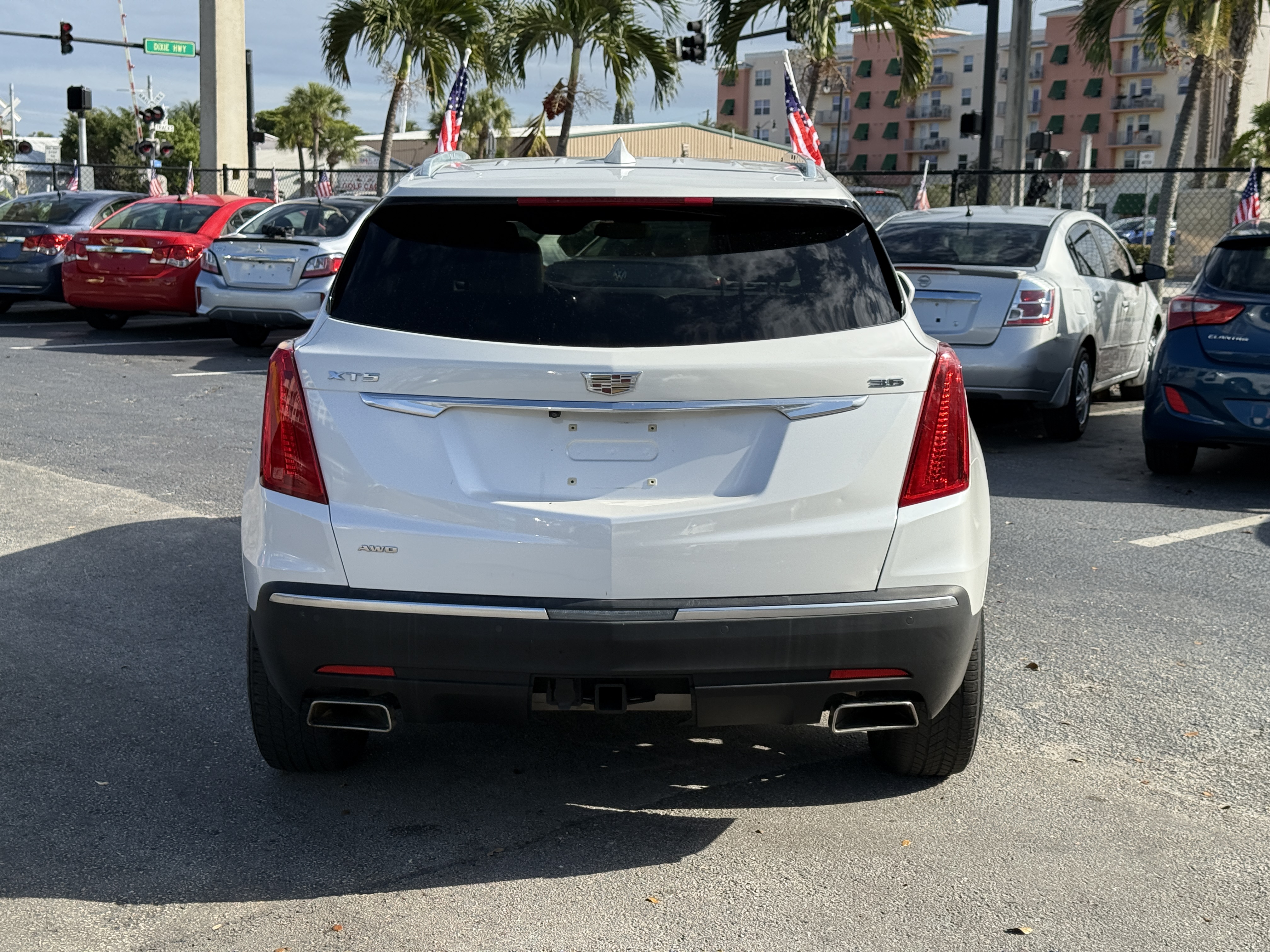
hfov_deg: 39.7
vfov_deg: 30.3
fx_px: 1761
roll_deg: -1.4
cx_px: 635
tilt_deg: -7.2
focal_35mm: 48
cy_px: 476
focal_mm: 6.76
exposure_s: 1/4878
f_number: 1.78
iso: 80
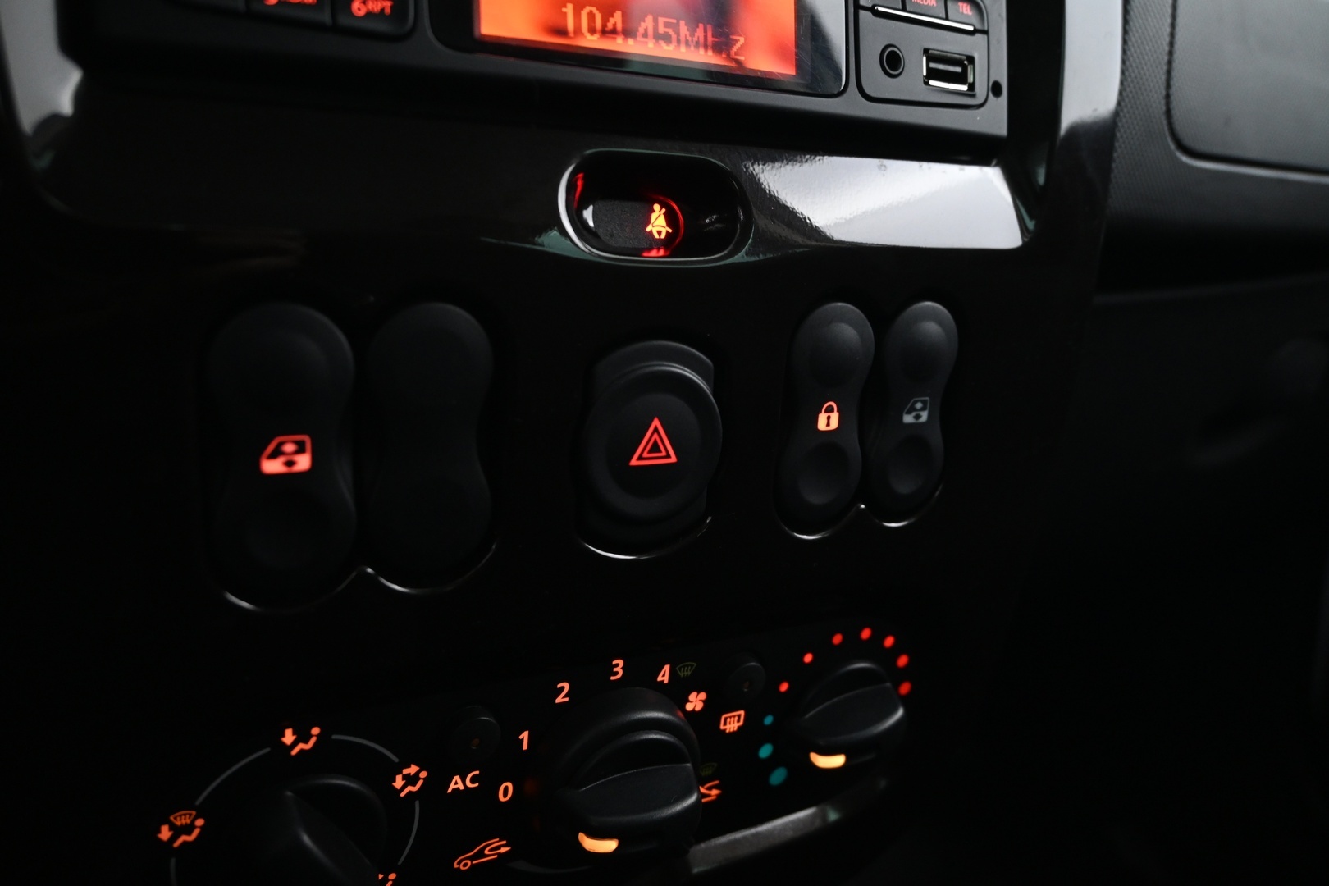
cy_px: 443
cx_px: 664
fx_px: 1080
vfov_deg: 44.6
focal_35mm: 29
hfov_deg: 63.2
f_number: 4.5
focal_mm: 19.5
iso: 1600
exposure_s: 1/8
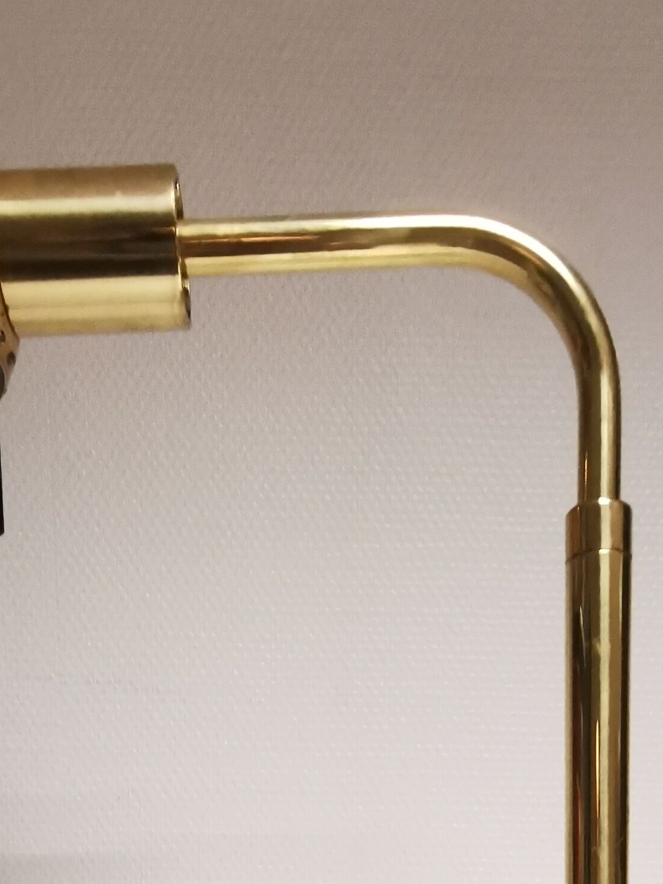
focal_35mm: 53
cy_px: 1334
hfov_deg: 27.5
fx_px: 1353
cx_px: 356
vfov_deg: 26.2
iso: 320
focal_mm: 2.26
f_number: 2.2
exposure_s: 1/25
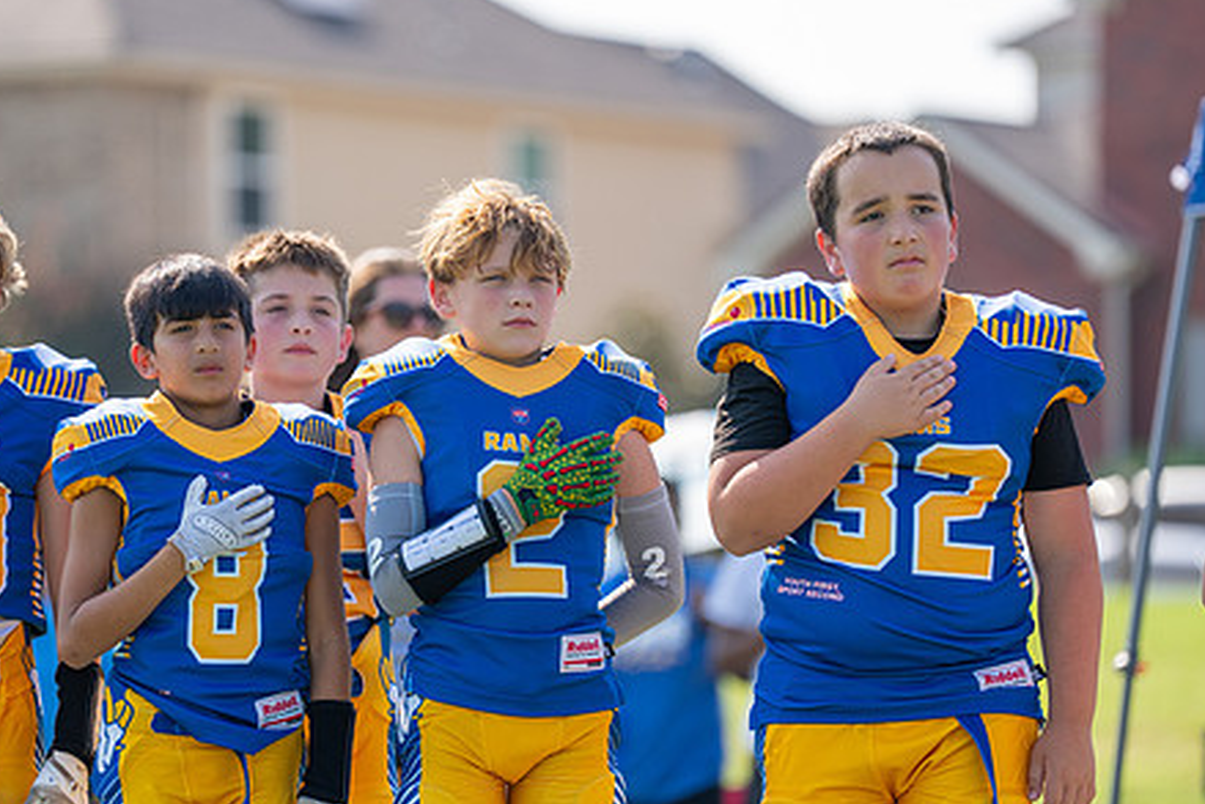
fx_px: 8906
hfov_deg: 7.7
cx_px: 535
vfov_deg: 5.2
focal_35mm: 266
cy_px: 446
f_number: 2.8
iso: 160
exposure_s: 1/1600
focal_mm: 200
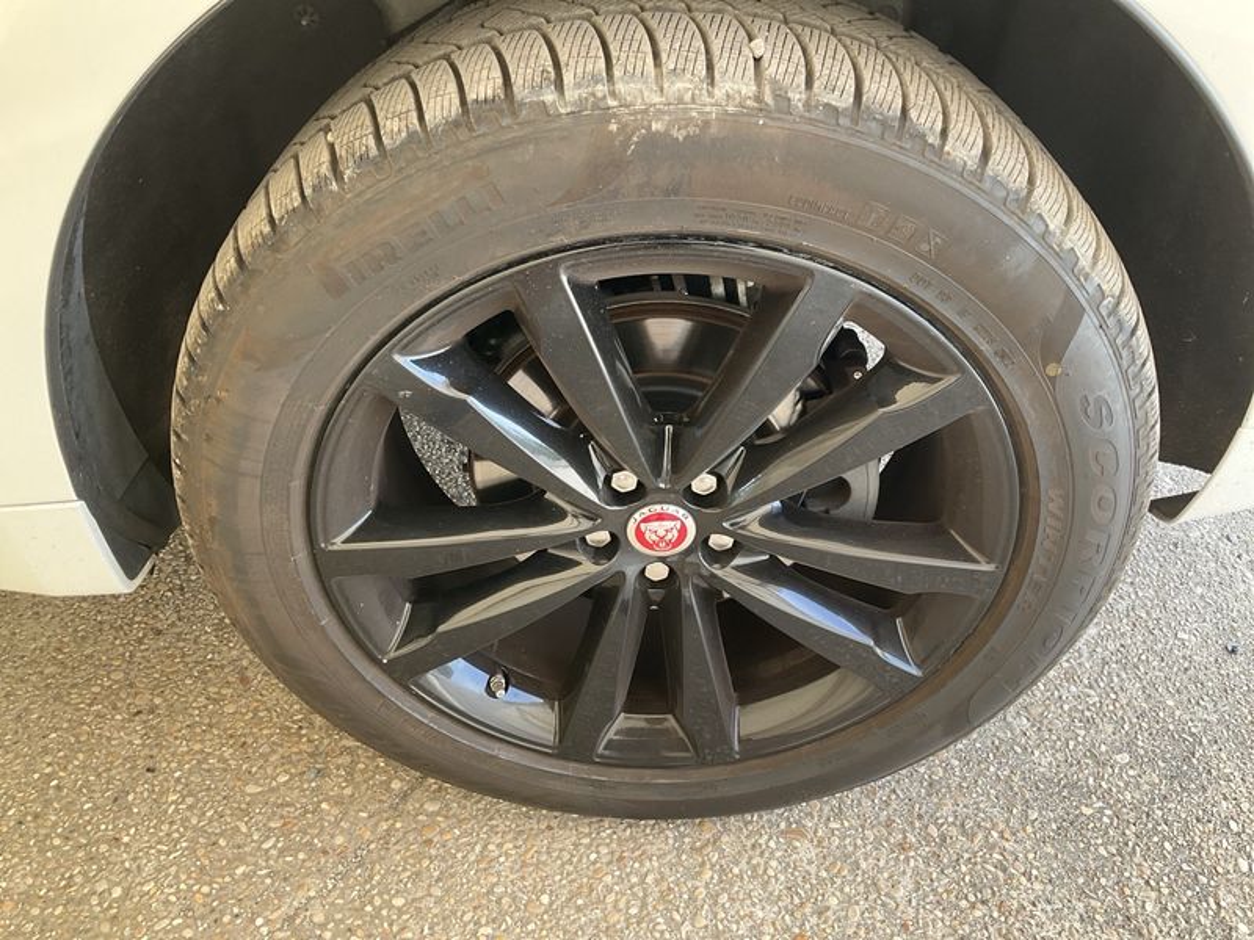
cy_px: 470
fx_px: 1051
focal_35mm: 29
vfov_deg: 48.2
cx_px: 627
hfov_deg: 61.7
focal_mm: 3
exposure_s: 1/122
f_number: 1.8
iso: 50
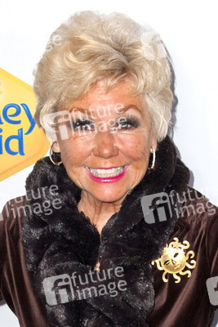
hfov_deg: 42.4
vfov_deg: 60.3
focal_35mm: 31
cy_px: 164
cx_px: 109
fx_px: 281
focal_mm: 31
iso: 500
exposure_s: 1/400
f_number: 4.5
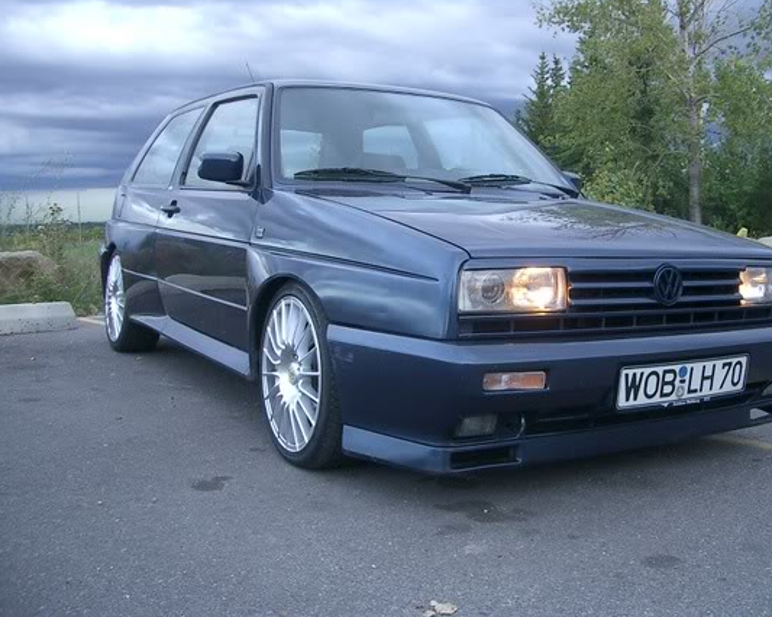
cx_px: 435
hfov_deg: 46.8
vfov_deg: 38.2
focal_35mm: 39
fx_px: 891
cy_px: 290
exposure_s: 1/25
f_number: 2.6
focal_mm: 5.8
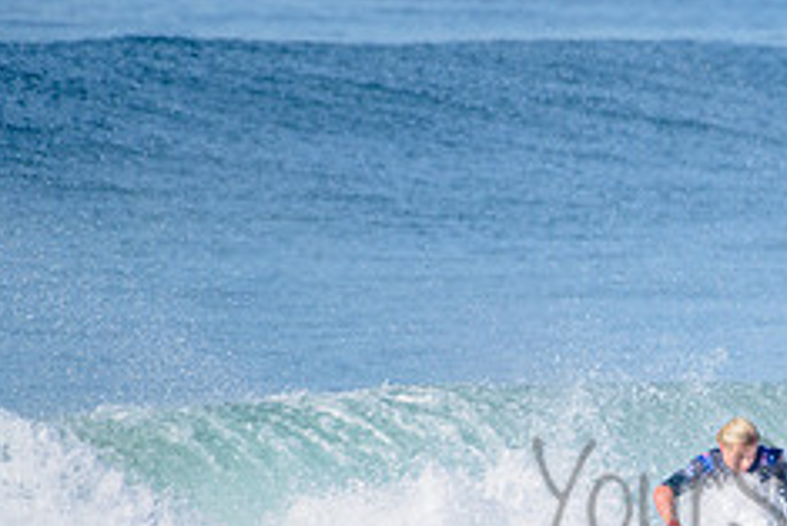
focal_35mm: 1235
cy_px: 461
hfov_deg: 1.7
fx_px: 27014
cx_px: 877
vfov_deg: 1.1
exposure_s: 1/2500
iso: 280
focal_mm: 500
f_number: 5.6
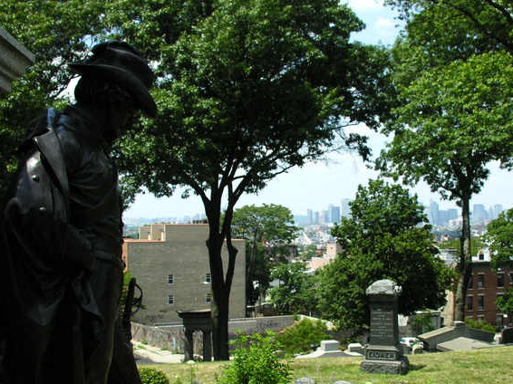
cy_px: 247
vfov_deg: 29.5
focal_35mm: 49
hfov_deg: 38.8
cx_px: 304
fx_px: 726
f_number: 4.5
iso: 50
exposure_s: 1/272
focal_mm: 8.9
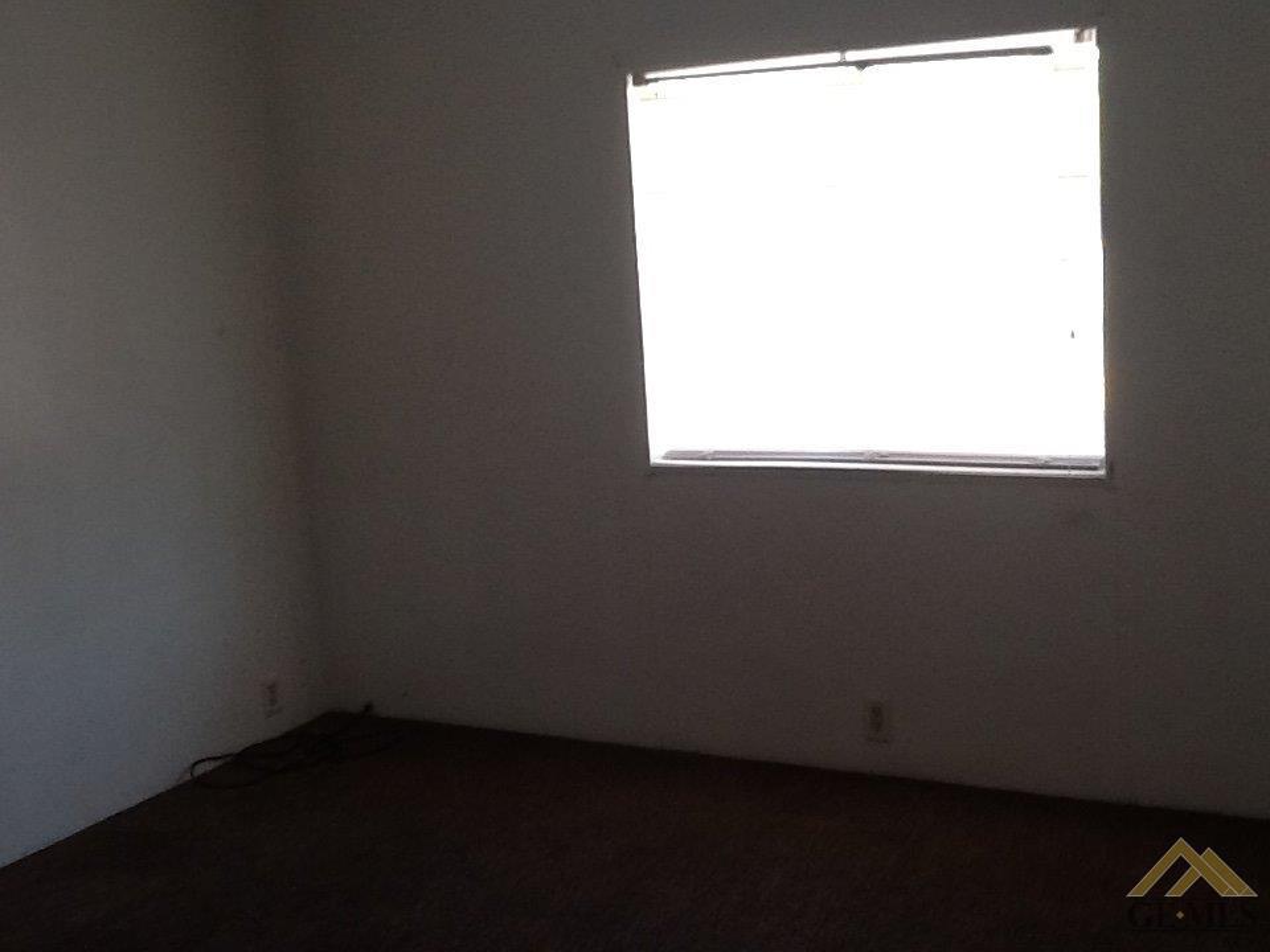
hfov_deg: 42.9
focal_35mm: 44
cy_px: 476
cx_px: 635
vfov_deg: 32.9
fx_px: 1614
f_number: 2.4
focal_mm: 2.03
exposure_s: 1/40
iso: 50
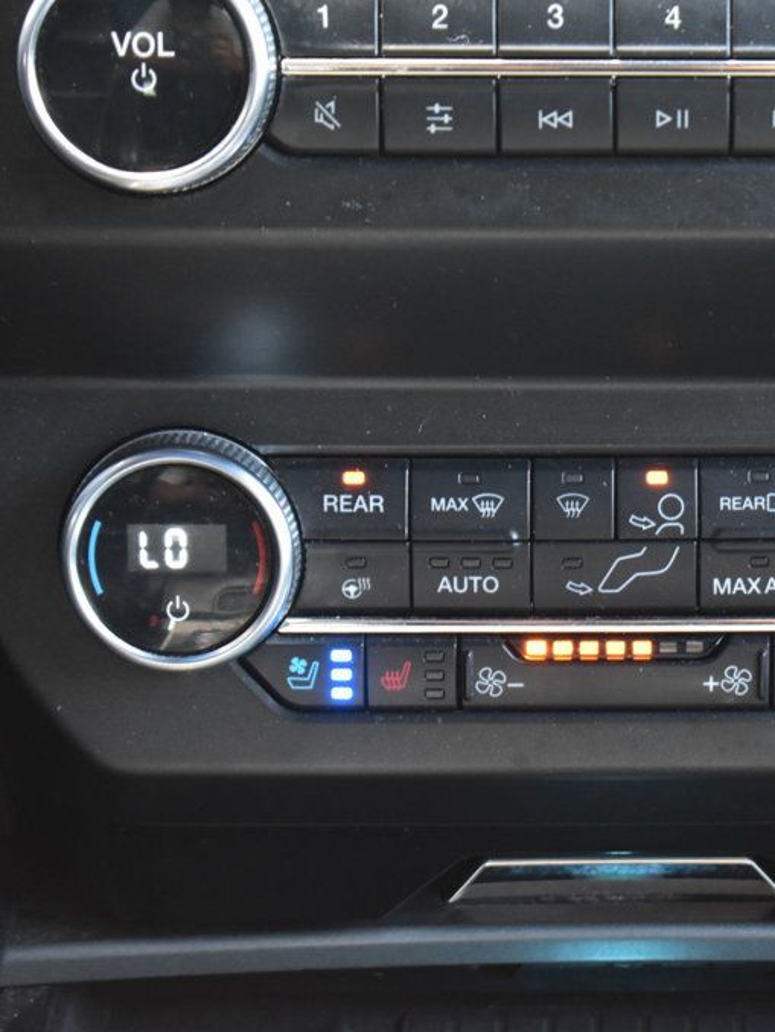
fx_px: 3572
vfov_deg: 16.4
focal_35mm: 120
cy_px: 516
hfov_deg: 12.3
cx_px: 731
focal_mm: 55
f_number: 6.3
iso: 1400
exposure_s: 1/15
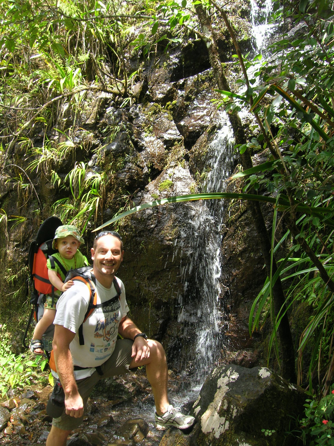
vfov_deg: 54.0
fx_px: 437
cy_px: 223
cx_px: 167
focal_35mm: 34
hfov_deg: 41.8
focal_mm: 5.7
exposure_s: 1/71.4
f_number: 4.9
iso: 50
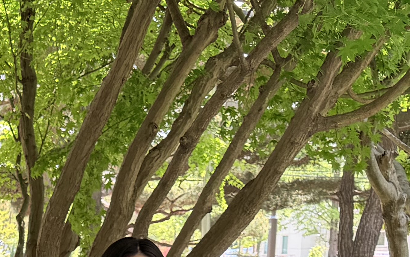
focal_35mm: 108
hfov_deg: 16.7
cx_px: -278
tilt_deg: -9.6
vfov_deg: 11.3
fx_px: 1207
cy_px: 459
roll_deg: +0.2
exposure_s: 1/395
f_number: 1.78
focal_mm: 6.76
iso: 80
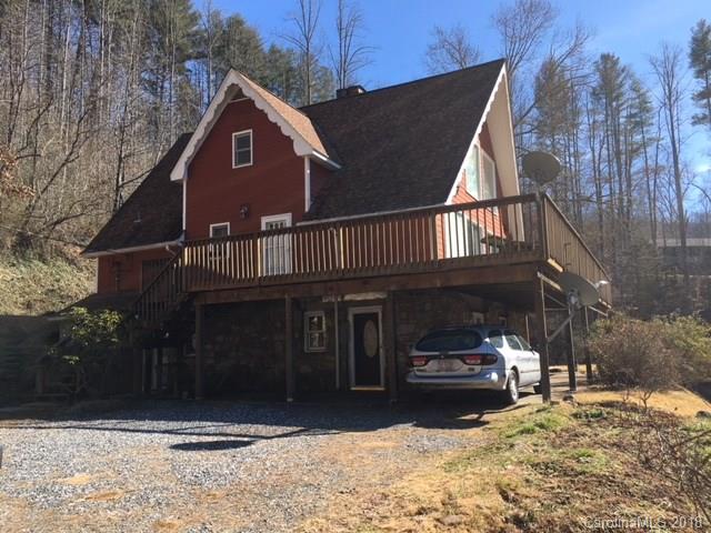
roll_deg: +2.0
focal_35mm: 29
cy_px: 266
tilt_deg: +9.0
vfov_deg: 48.2
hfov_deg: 61.7
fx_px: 596
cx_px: 356
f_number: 2.2
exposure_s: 1/793
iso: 25
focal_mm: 4.15
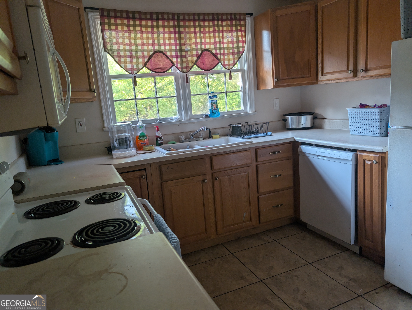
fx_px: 286
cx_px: 206
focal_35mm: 24
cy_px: 155
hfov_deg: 71.5
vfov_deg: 56.9
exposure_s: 1/182
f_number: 1.68
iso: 235
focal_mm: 6.9
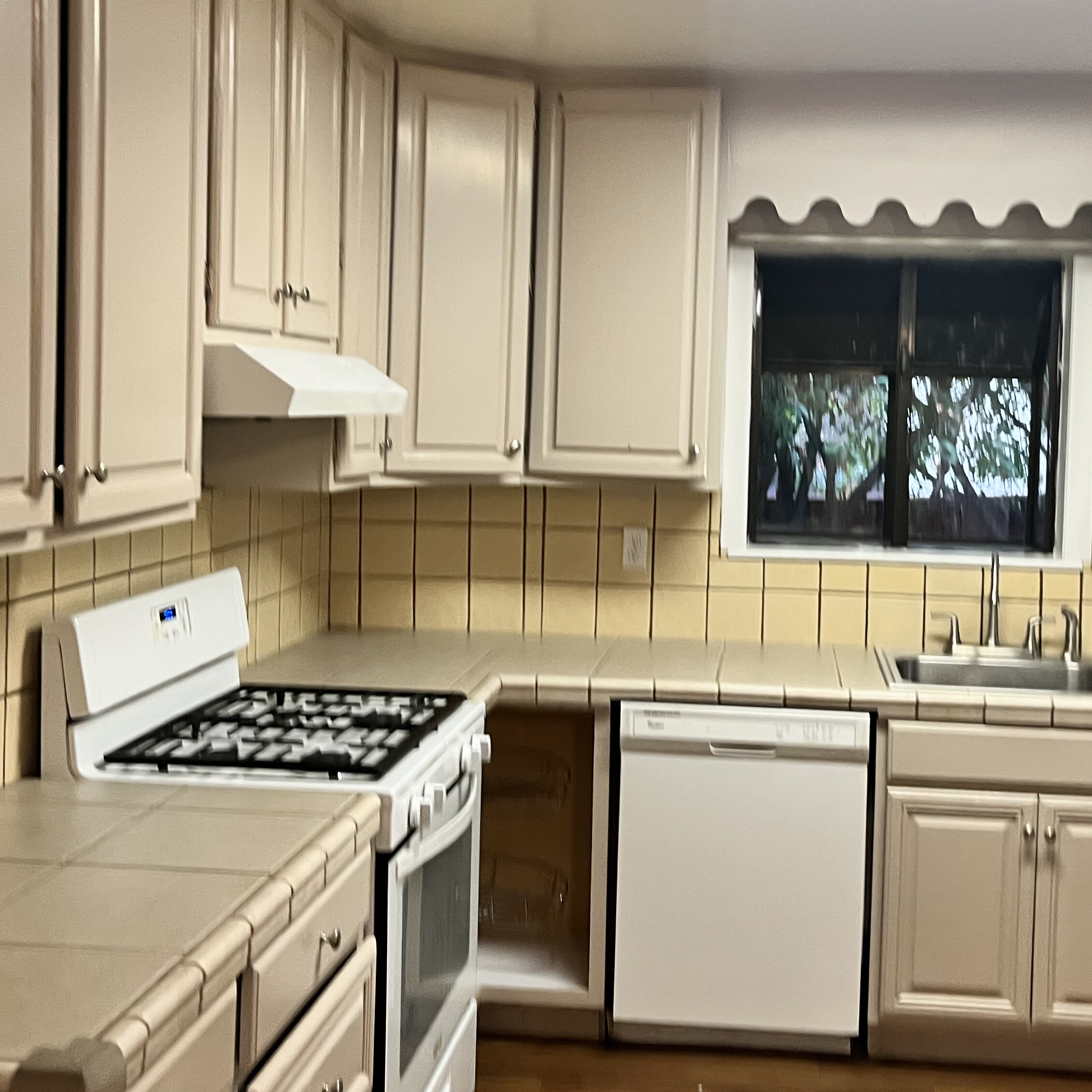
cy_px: 468
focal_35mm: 41
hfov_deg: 40.6
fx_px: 1463
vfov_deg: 40.8
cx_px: 680
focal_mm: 5.1
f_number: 1.6
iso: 125
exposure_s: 1/60
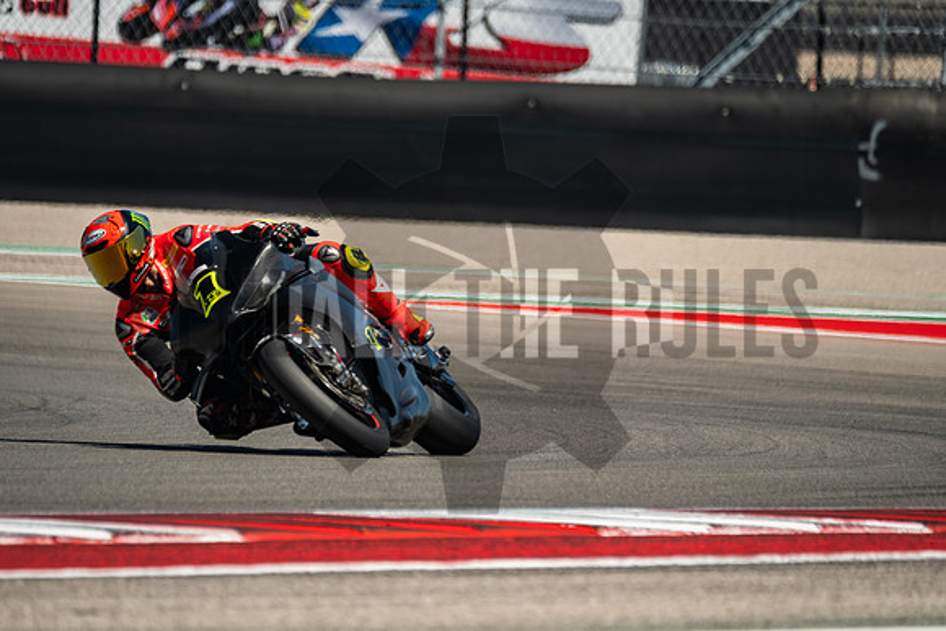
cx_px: 473
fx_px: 15770
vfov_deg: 2.3
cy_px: 316
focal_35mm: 600
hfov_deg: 3.4
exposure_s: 1/1250
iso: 500
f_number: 5.6
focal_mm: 400
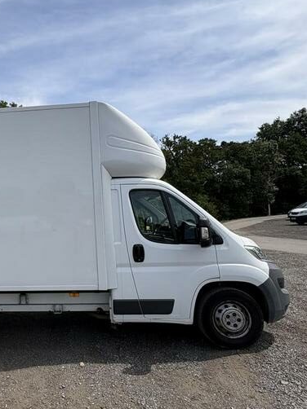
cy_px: 189
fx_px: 296
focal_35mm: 25
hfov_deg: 49.8
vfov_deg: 69.3
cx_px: 40
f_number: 2.2
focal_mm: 2.22
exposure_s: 1/2342
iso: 50
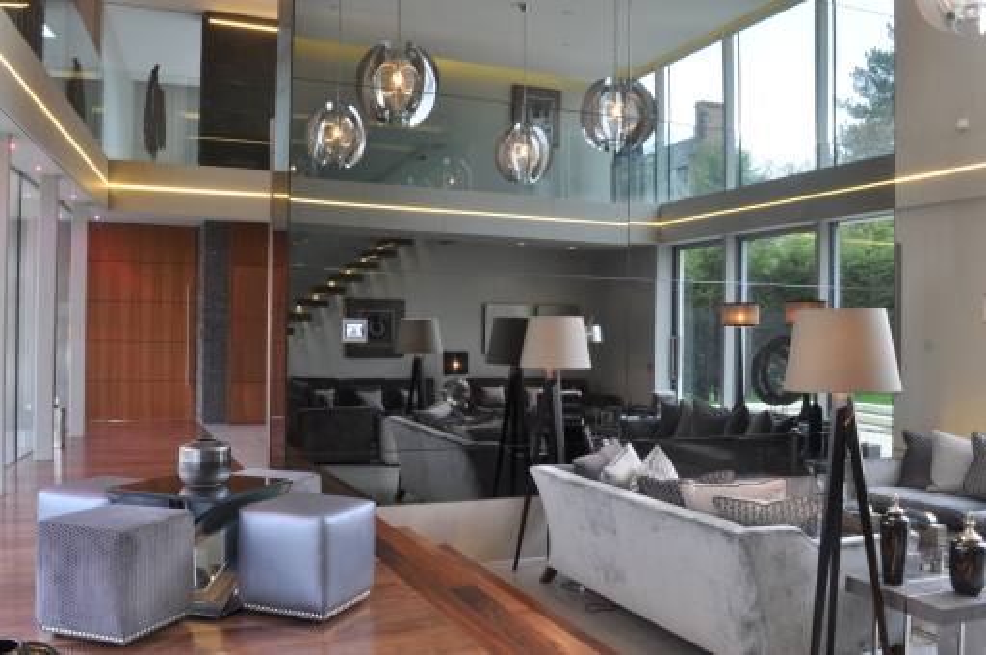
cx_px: 493
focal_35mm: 33
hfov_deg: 57.3
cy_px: 328
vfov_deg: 39.9
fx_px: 903
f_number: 25
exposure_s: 1.6
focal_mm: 22
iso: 200
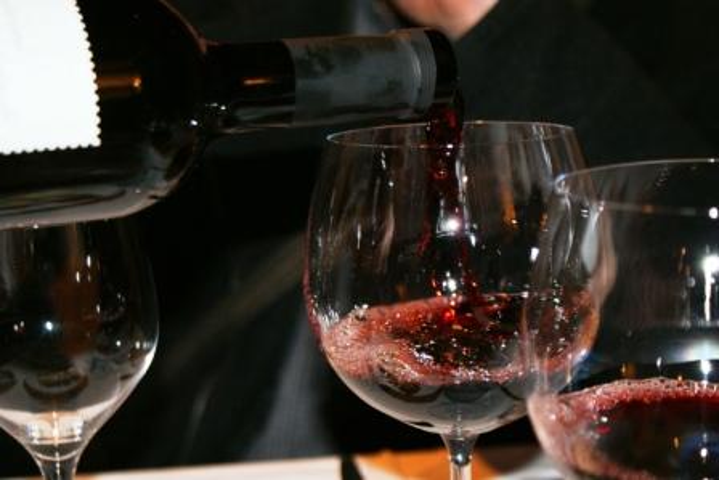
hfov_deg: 27.0
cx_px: 360
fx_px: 1498
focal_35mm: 75
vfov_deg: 18.2
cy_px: 240
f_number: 5.6
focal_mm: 50
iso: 400
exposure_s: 1/80
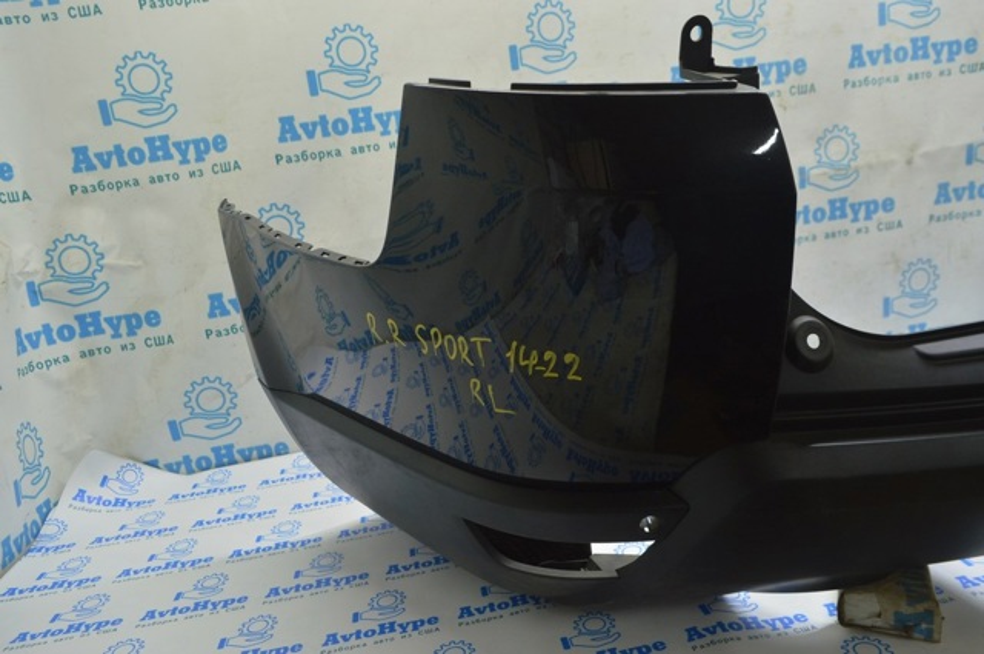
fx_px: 737
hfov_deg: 67.4
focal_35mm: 27
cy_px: 327
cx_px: 492
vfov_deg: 47.8
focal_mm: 18
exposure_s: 1/20
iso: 400
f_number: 5.6
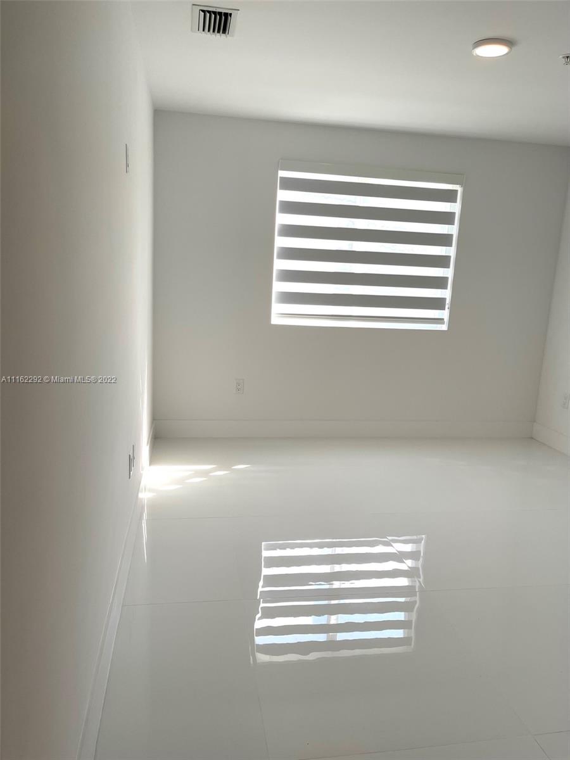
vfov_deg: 67.3
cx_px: 285
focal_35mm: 26
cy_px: 380
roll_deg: -3.2
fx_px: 571
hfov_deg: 53.1
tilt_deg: -11.4
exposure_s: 1/433
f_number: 1.6
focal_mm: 5.1
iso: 32
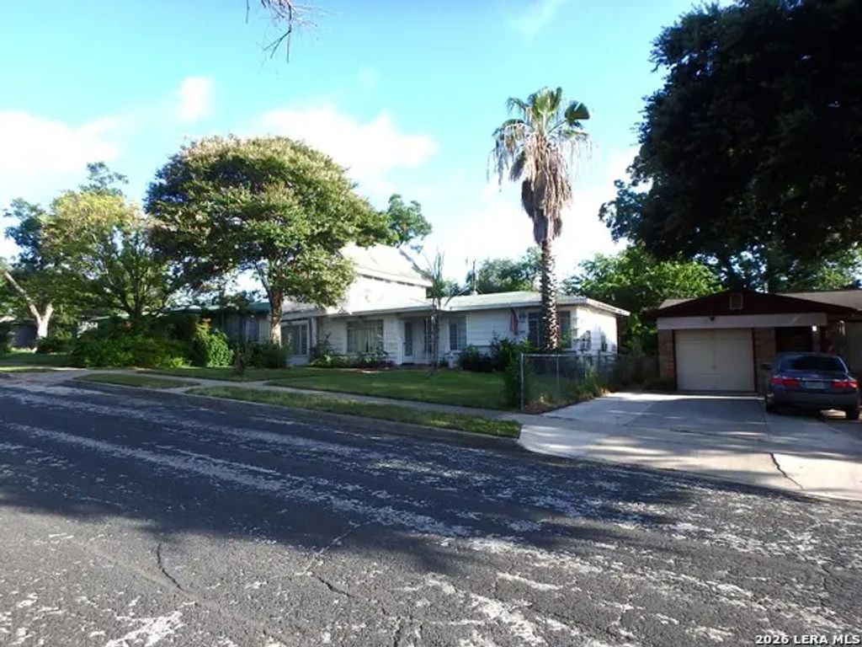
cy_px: 324
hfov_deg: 79.0
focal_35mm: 21
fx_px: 523
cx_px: 431
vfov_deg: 63.4
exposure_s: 1/500
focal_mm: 3.7
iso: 125
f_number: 3.5
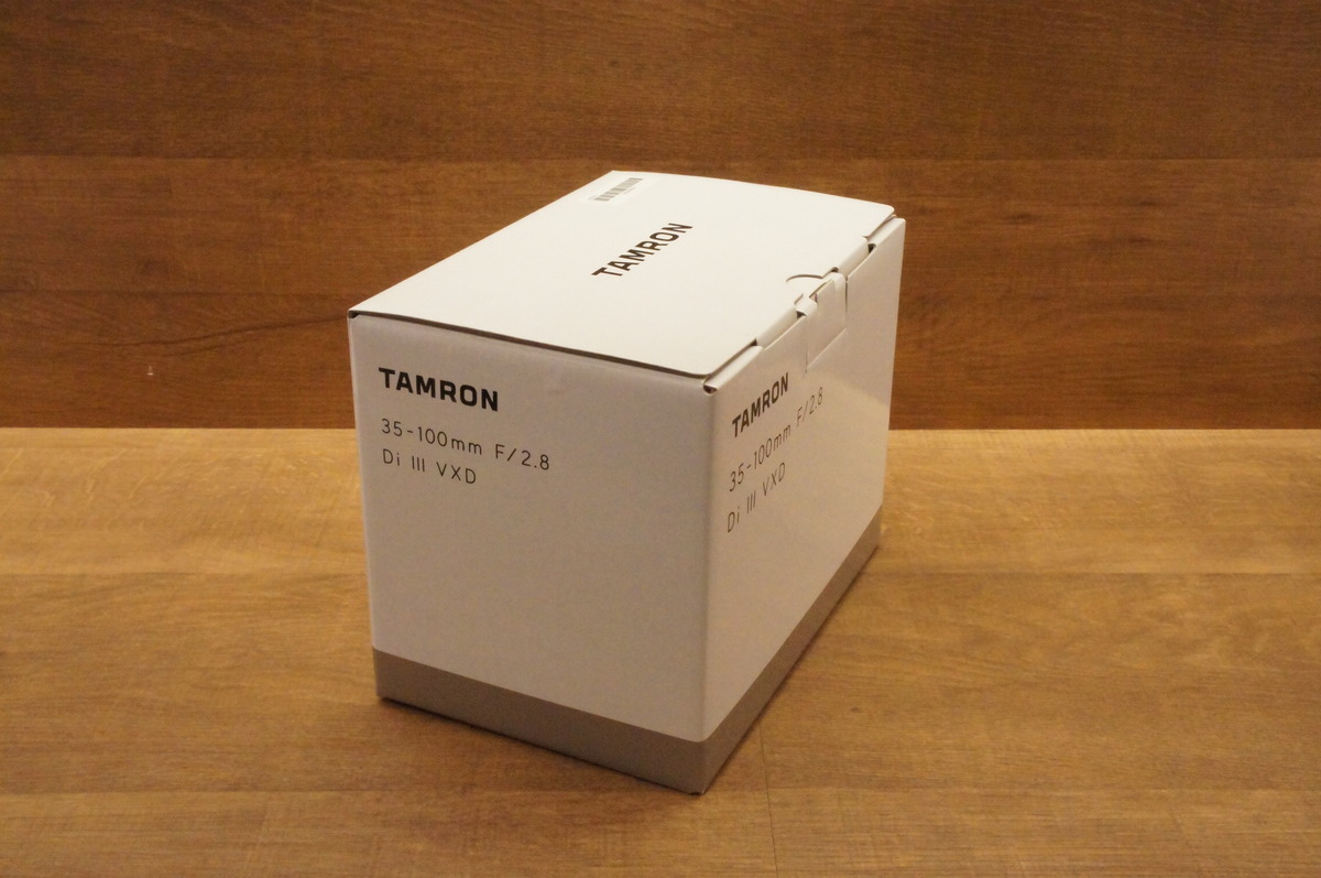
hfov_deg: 48.0
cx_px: 660
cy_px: 439
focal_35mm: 40
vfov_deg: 32.9
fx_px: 1484
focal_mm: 27
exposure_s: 1/125
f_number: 18
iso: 6400
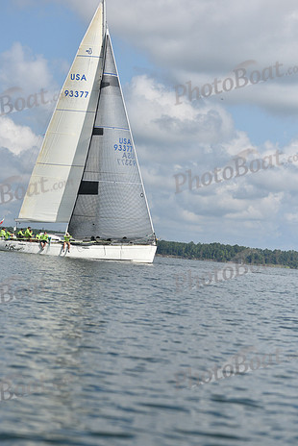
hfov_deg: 13.7
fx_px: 1240
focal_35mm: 100
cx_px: 124
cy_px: 233
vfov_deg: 20.4
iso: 320
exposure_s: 1/8000
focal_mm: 80
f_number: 3.5
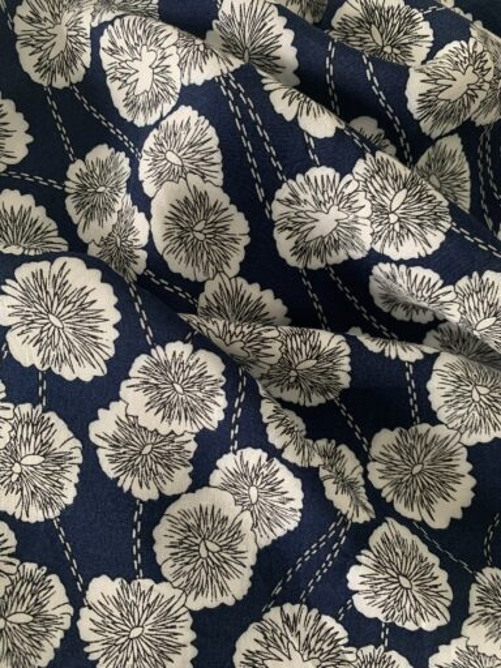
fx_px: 502
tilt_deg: -76.8
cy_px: 334
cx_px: 250
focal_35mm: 26
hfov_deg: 53.1
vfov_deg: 67.3
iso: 400
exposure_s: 1/53
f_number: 1.8
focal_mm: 4.25
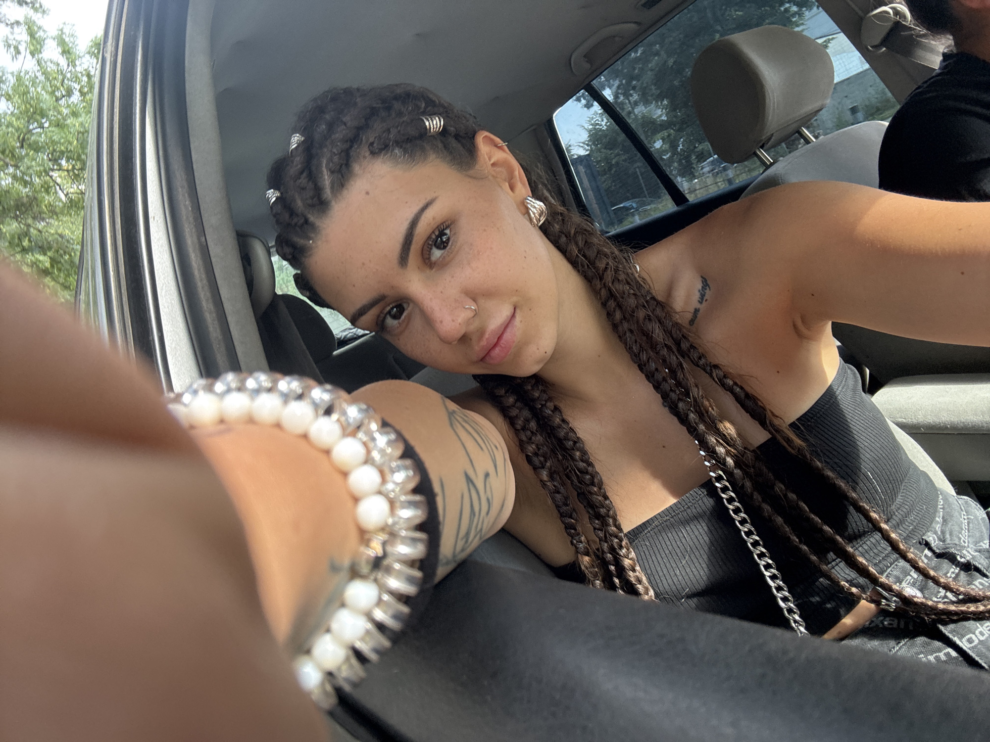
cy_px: 371
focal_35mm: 23
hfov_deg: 73.9
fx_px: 658
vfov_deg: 58.9
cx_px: 495
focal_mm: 2.69
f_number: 1.9
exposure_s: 1/73
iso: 80
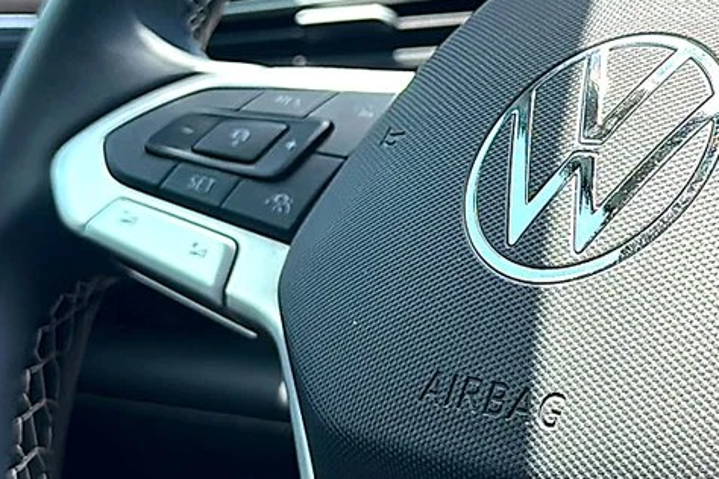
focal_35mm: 66
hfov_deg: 30.2
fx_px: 1318
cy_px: 121
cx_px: 505
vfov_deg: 20.5
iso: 80
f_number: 1.78
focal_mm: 6.86
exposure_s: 1/1011
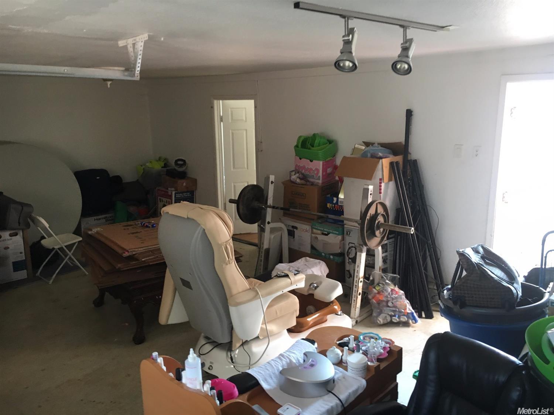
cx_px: 277
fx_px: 464
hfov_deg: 61.7
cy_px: 208
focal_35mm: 29
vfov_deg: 48.2
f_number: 2.2
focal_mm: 4.15
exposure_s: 1/30
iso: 100
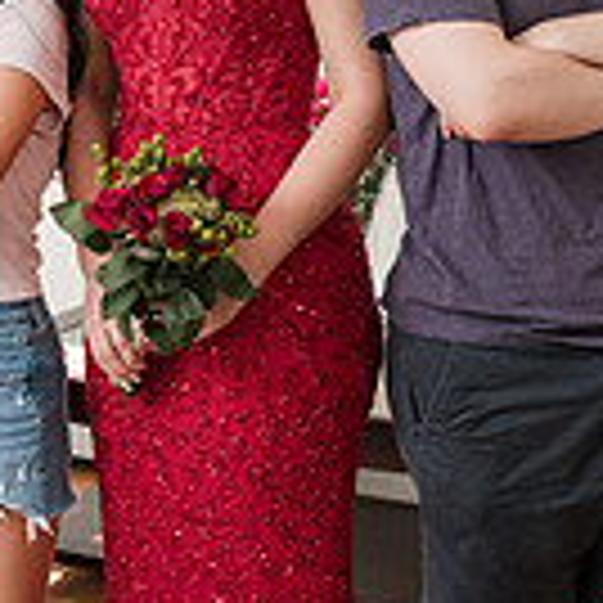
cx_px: 230
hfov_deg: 16.9
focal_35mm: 103
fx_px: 2030
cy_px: 230
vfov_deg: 16.9
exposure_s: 1/250
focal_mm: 36
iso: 1000
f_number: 3.2
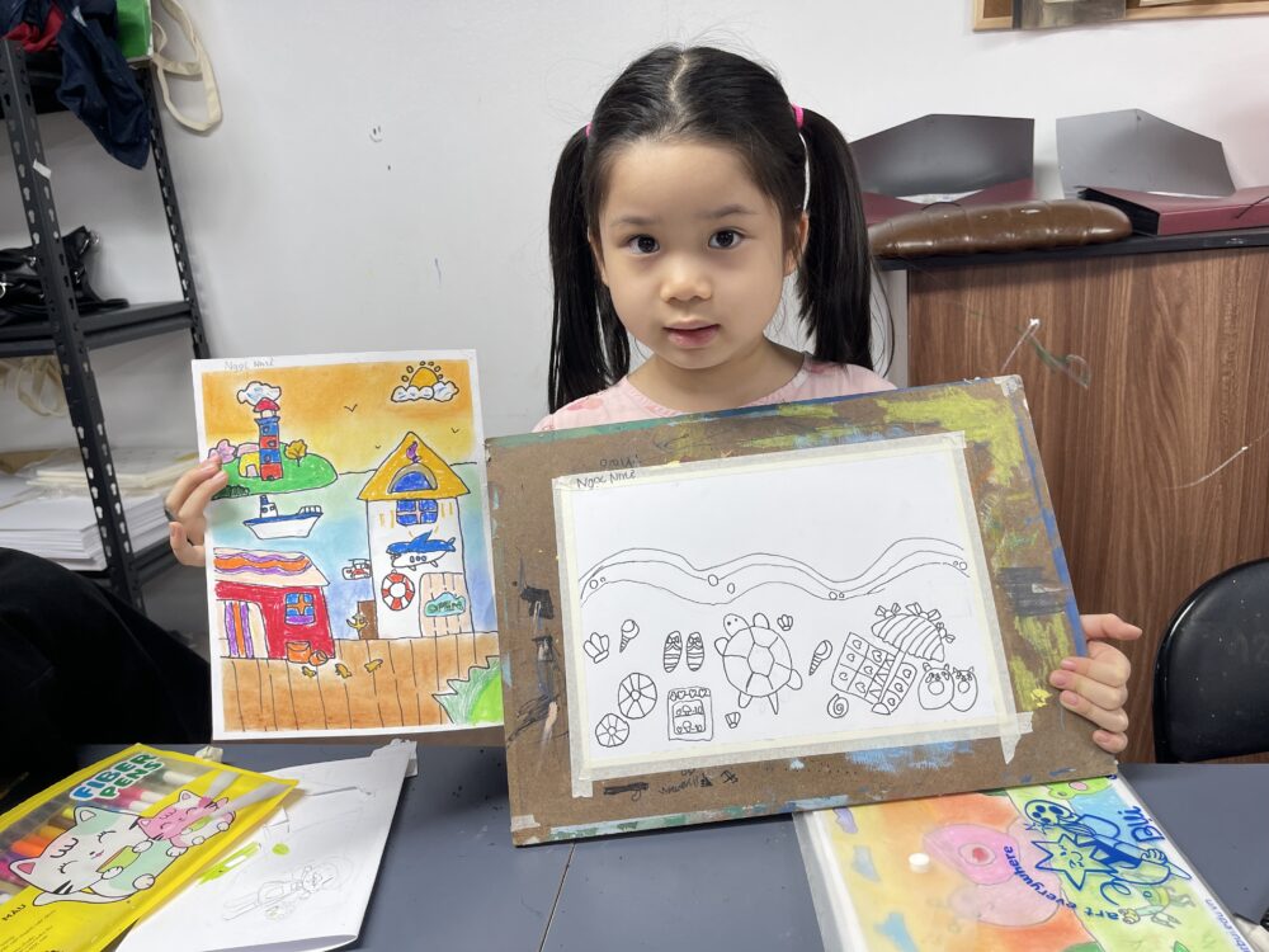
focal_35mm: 25
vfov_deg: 54.9
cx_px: 634
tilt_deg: -15.1
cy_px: 476
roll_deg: +4.9
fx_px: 916
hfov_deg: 69.4
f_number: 1.6
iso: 50
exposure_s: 1/100
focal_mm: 5.1
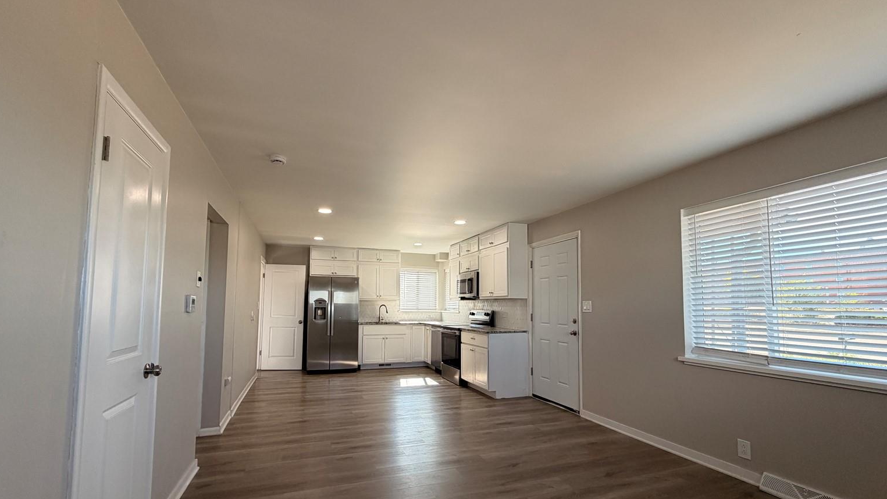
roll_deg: -0.1
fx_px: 376
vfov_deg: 66.8
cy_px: 283
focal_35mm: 16
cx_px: 431
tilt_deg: +5.0
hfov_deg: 99.3
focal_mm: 2.22
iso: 125
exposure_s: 1/120
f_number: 2.2
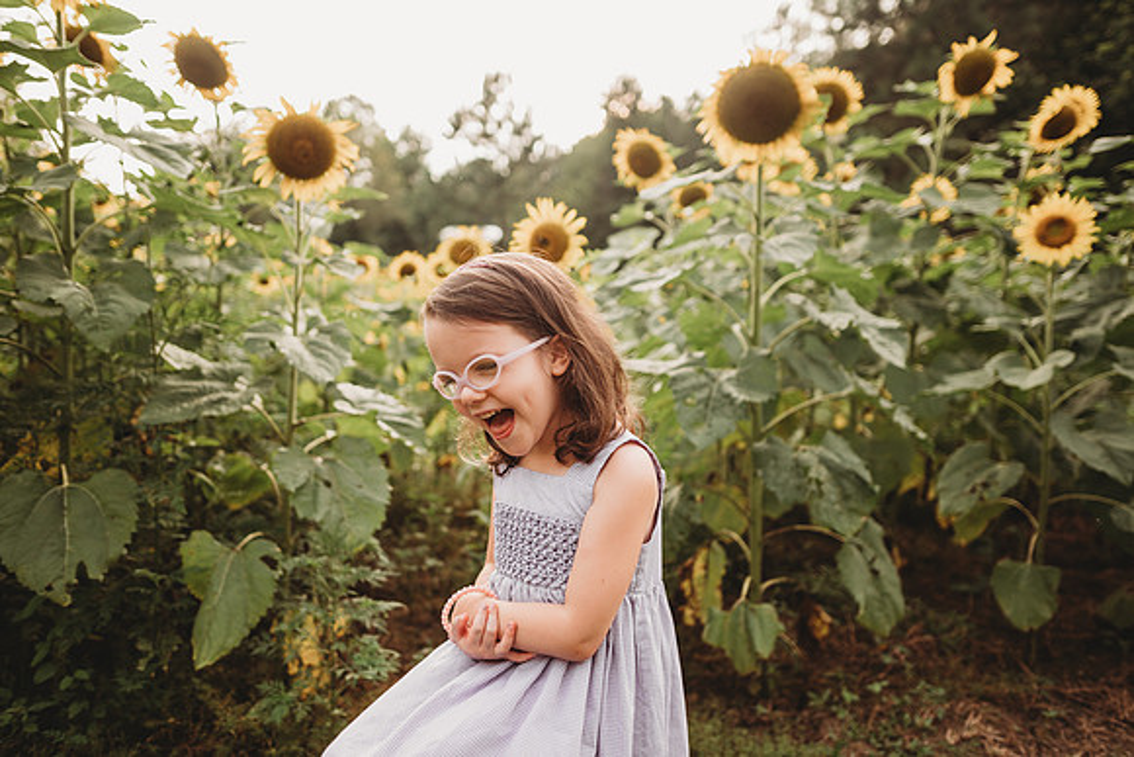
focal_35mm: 24
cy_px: 378
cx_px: 567
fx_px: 756
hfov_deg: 73.7
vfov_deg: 53.2
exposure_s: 1/320
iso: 125
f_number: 2.2
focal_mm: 24
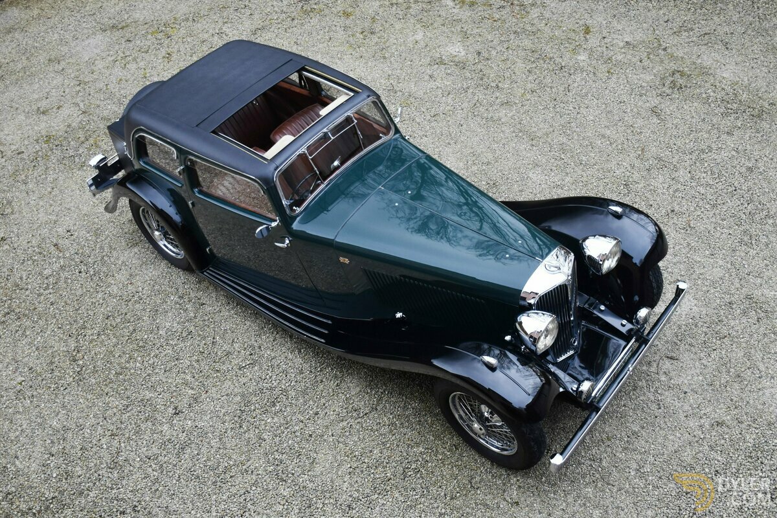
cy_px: 259
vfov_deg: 40.0
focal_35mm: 33
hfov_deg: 57.2
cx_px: 388
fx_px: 712
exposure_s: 1/250
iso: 800
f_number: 3.5
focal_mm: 22
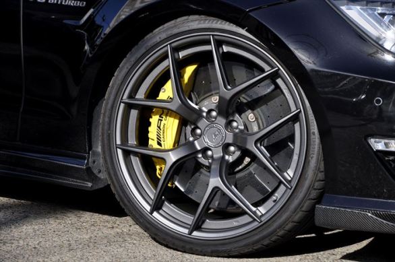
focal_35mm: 147
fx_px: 1611
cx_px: 198
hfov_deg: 14.0
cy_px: 131
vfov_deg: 9.3
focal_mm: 98
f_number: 9
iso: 200
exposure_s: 1/320
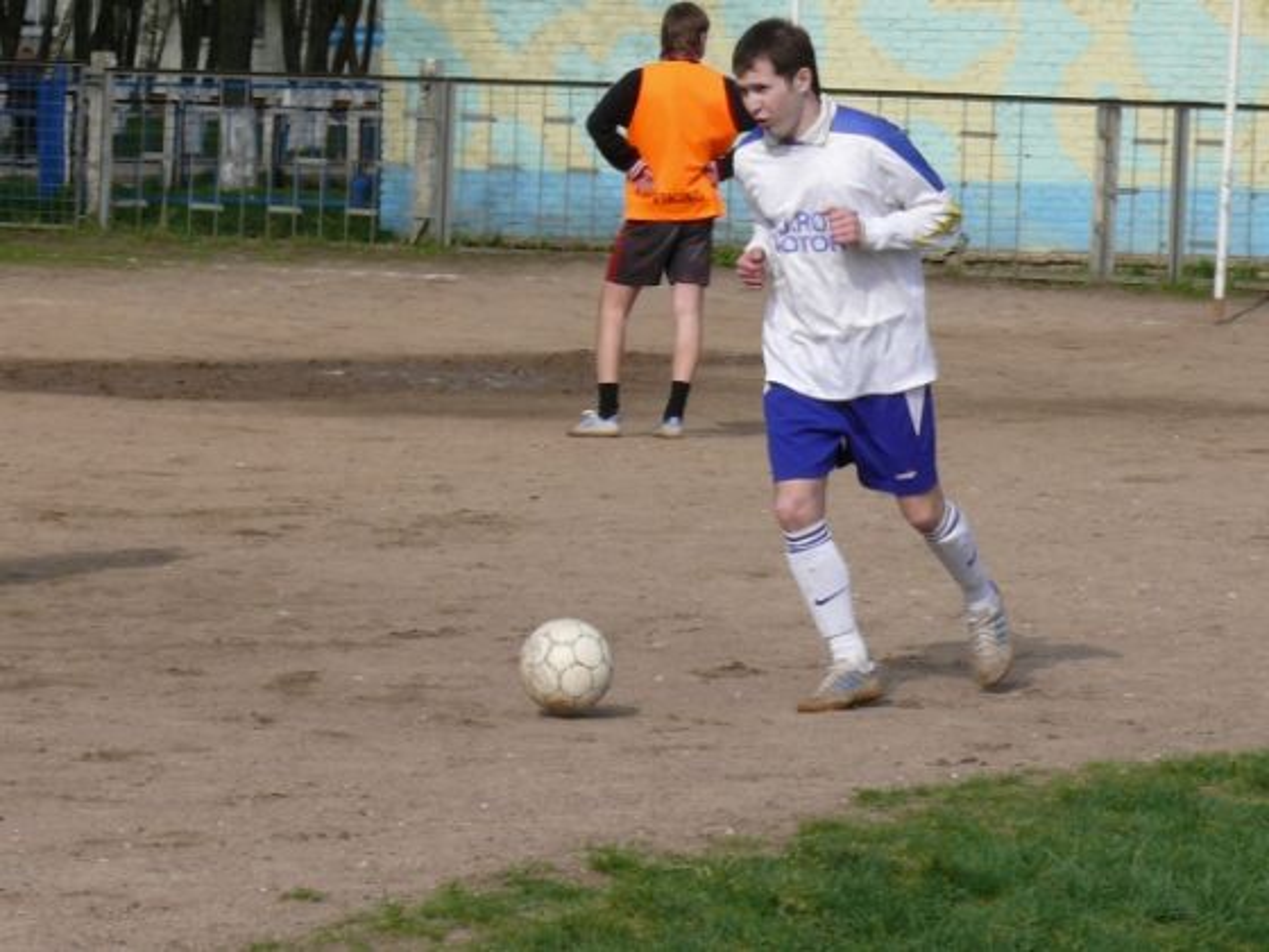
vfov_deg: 8.0
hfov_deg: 10.7
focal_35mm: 185
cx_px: 634
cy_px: 476
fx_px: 6782
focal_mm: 22
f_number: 7.1
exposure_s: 1/500
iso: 100
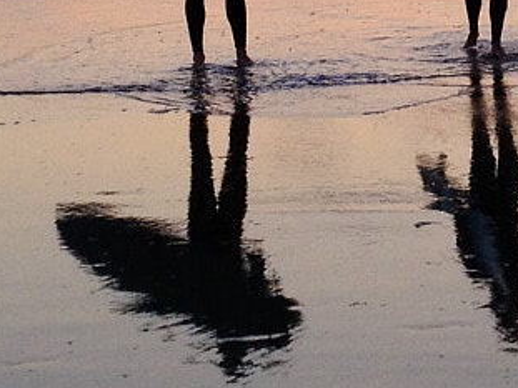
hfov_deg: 11.0
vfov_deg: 8.1
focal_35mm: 180
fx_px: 2693
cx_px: 418
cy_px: -128
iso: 50
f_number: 2.4
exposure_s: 1/234
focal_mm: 4.28
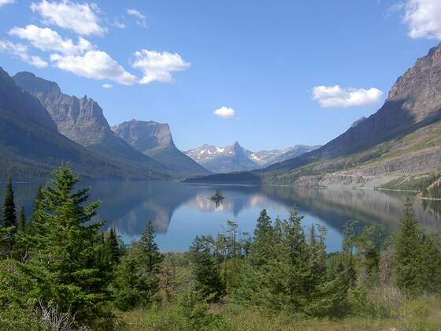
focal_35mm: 34
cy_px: 166
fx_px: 433
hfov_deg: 54.0
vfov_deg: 41.8
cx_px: 220
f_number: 4.7
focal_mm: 5.6
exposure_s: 1/250
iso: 50
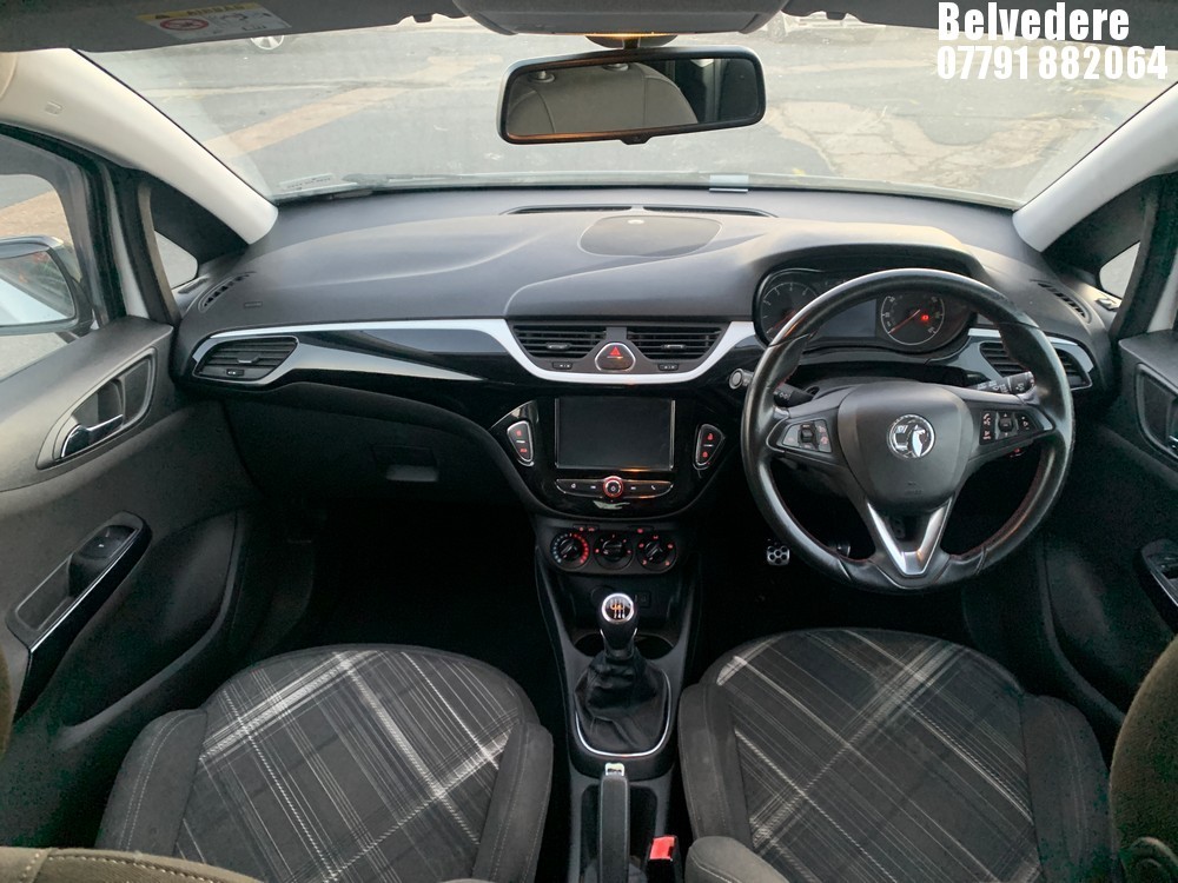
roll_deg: +0.6
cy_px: 442
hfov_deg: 67.3
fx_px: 885
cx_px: 589
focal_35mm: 26
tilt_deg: -30.1
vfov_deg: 53.1
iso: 400
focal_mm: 4.25
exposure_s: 1/50
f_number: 1.8
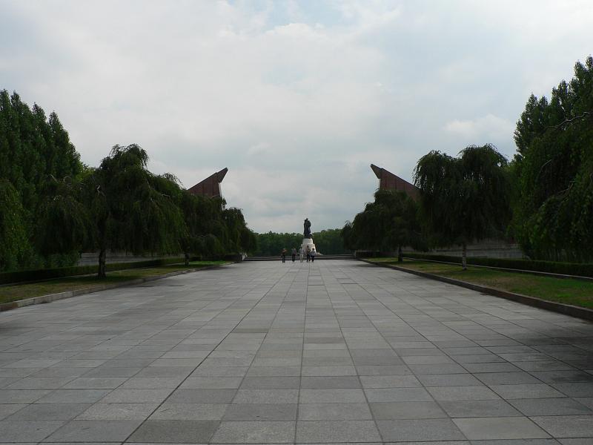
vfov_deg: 39.7
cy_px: 222
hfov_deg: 51.4
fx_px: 617
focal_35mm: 36
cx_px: 296
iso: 80
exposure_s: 1/640
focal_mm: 6
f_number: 5.6
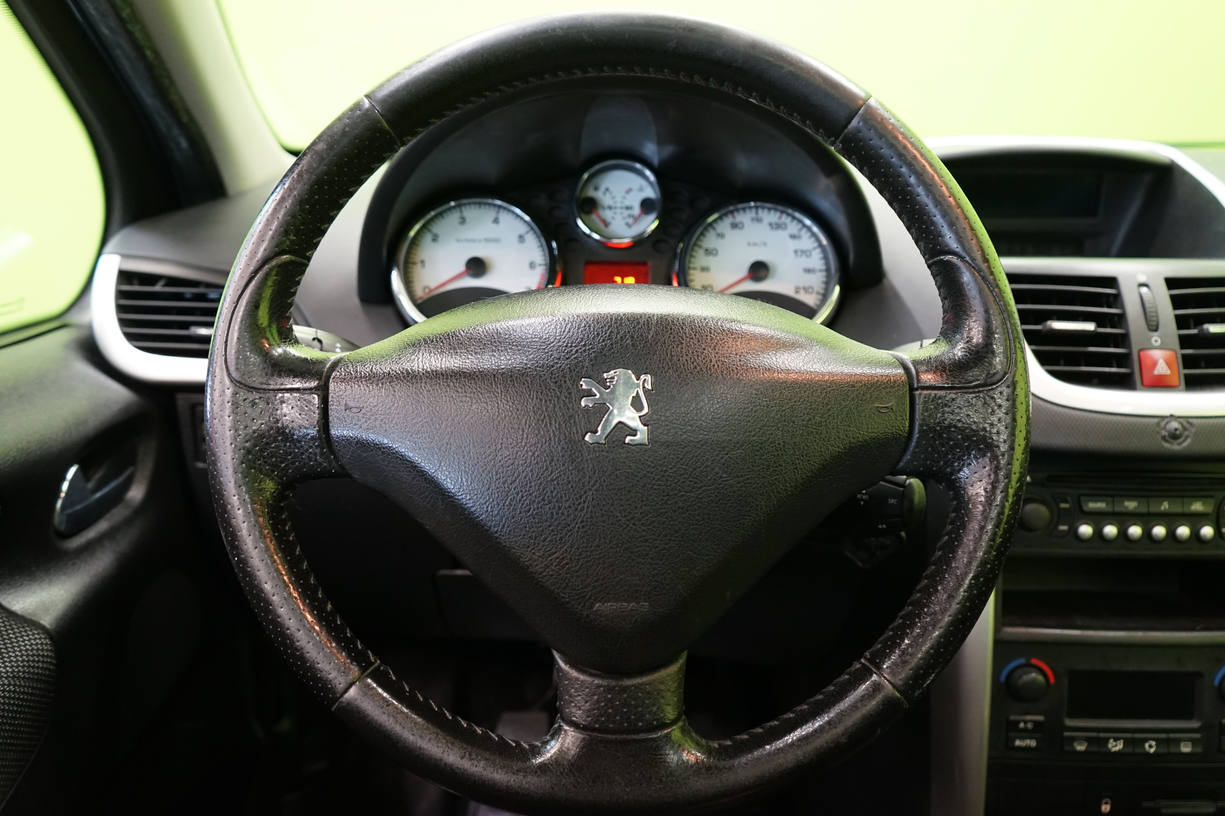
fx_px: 987
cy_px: 408
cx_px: 612
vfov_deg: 45.0
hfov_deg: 63.7
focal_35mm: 29
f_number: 4.5
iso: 2000
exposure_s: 1/20
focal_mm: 29
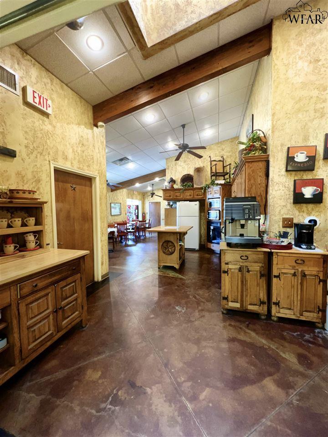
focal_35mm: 13
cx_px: 164
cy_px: 218
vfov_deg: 106.2
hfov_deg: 89.9
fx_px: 164
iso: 200
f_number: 1.8
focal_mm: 1.57
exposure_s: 1/24
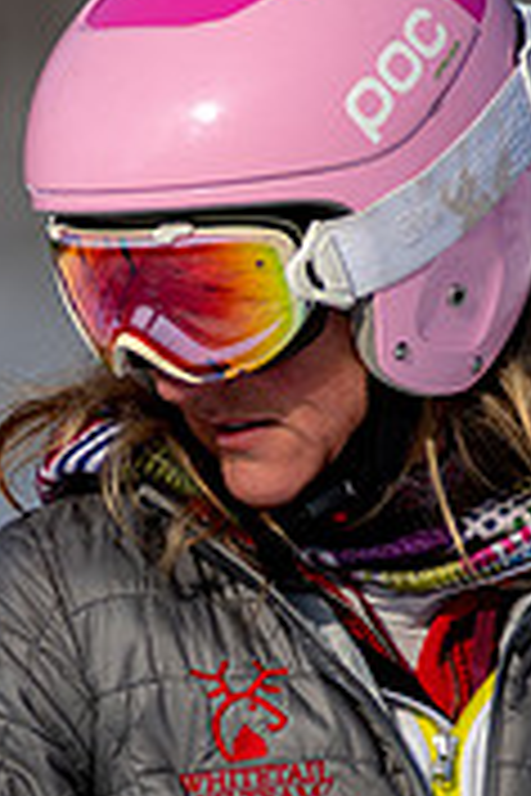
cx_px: 279
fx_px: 25287
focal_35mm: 1143
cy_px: 585
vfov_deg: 1.8
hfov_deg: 1.2
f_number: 2.8
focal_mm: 300
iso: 100
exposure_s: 1/5000
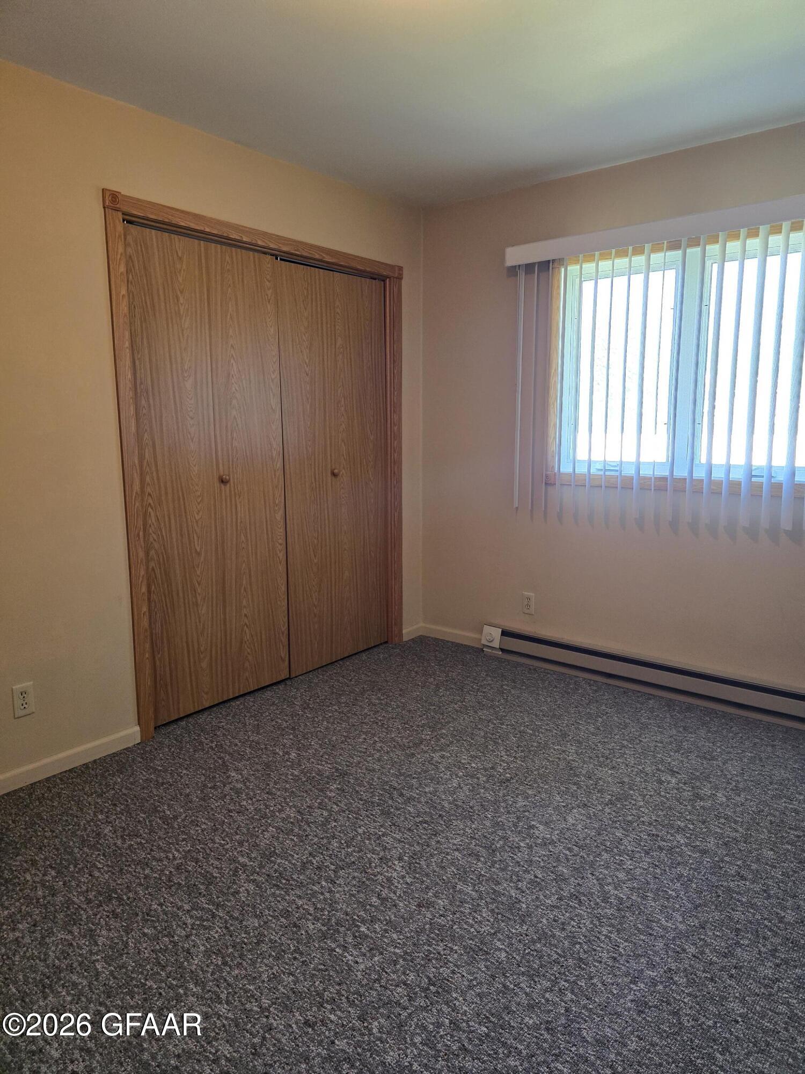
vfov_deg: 73.9
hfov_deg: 58.9
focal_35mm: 23
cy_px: 537
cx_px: 402
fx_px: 713
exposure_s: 1/120
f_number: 1.7
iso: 640
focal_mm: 6.3
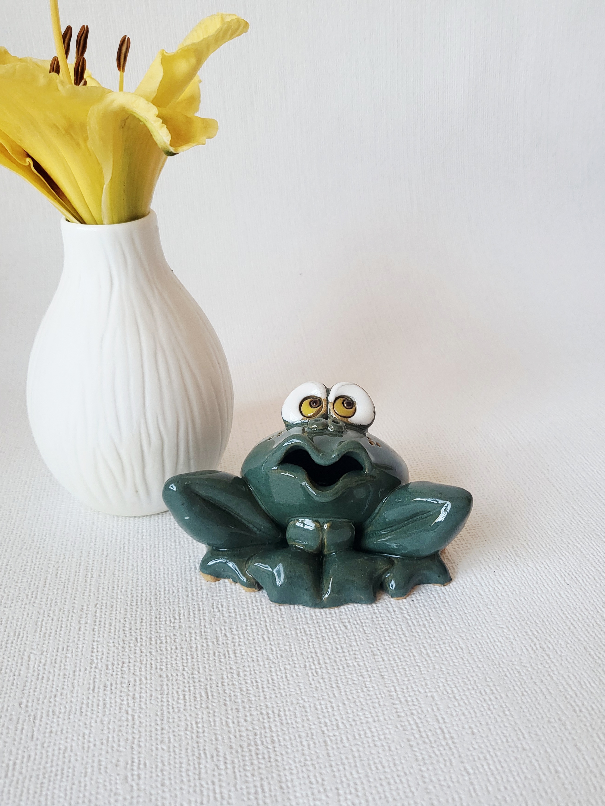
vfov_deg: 67.3
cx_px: 302
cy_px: 403
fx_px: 606
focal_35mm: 26
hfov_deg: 53.1
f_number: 1.8
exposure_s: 1/101
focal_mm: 4.25
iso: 160
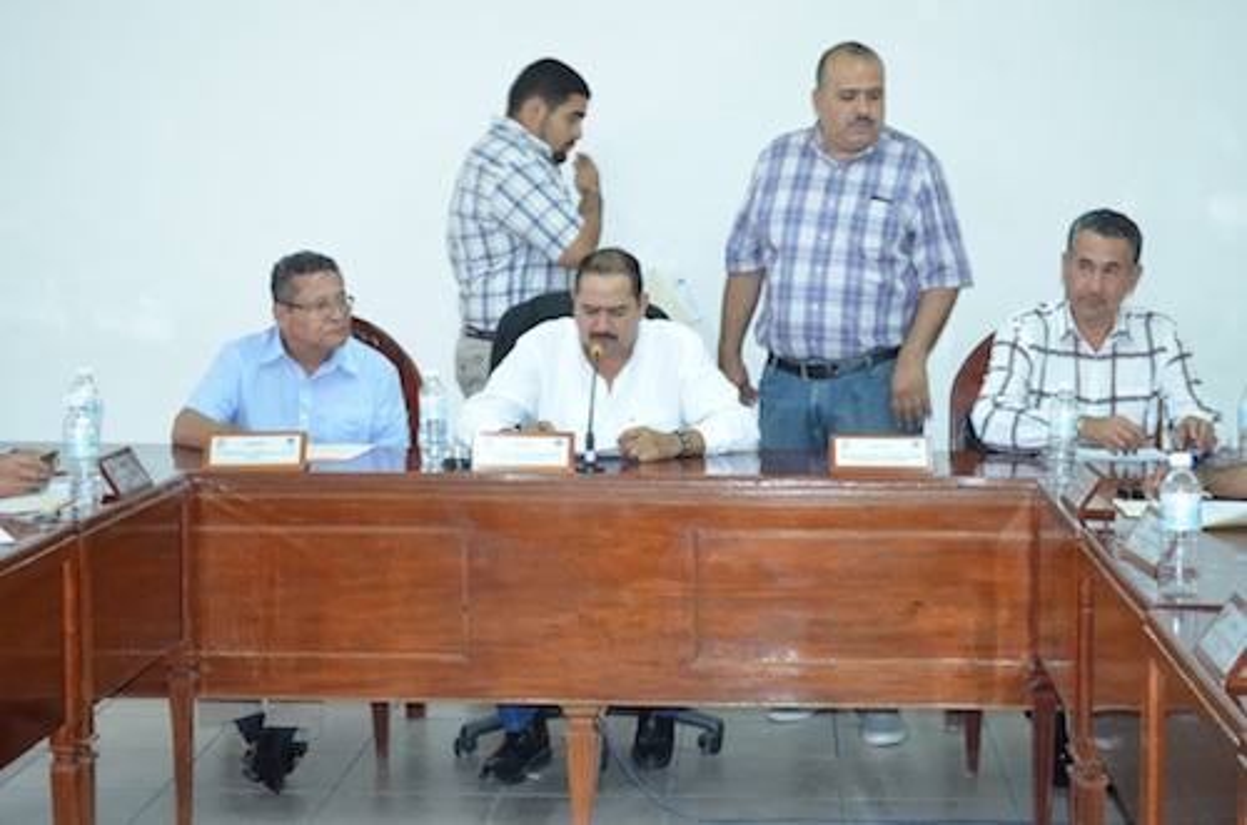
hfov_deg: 29.3
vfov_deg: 19.6
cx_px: 624
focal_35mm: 69
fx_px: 2385
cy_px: 412
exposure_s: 1/80
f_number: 5.3
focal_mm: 46
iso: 2500
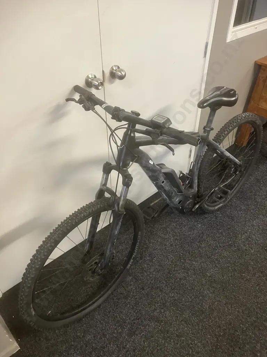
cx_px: 134
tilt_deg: -37.8
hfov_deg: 49.7
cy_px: 178
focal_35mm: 28
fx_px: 288
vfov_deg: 63.4
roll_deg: -1.6
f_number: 1.8
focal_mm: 3.99
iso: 200
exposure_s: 1/50
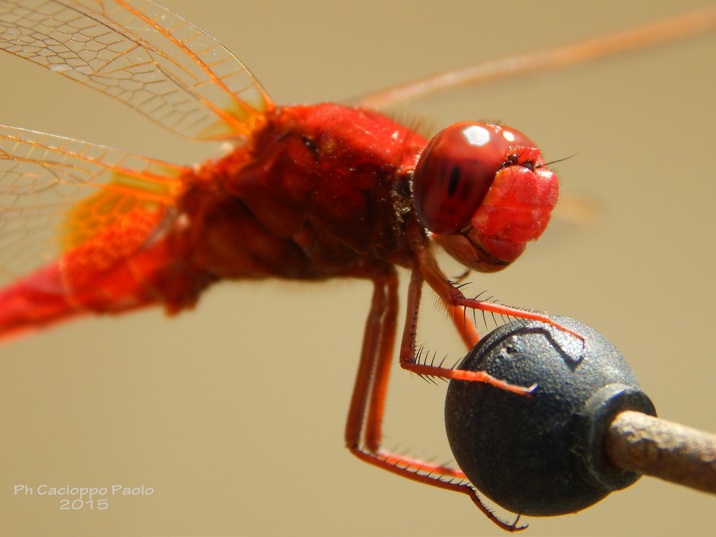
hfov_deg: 9.5
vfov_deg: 7.1
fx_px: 4323
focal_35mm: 209
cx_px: 358
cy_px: 268
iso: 125
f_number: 5.4
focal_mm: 37.1
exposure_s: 1/200
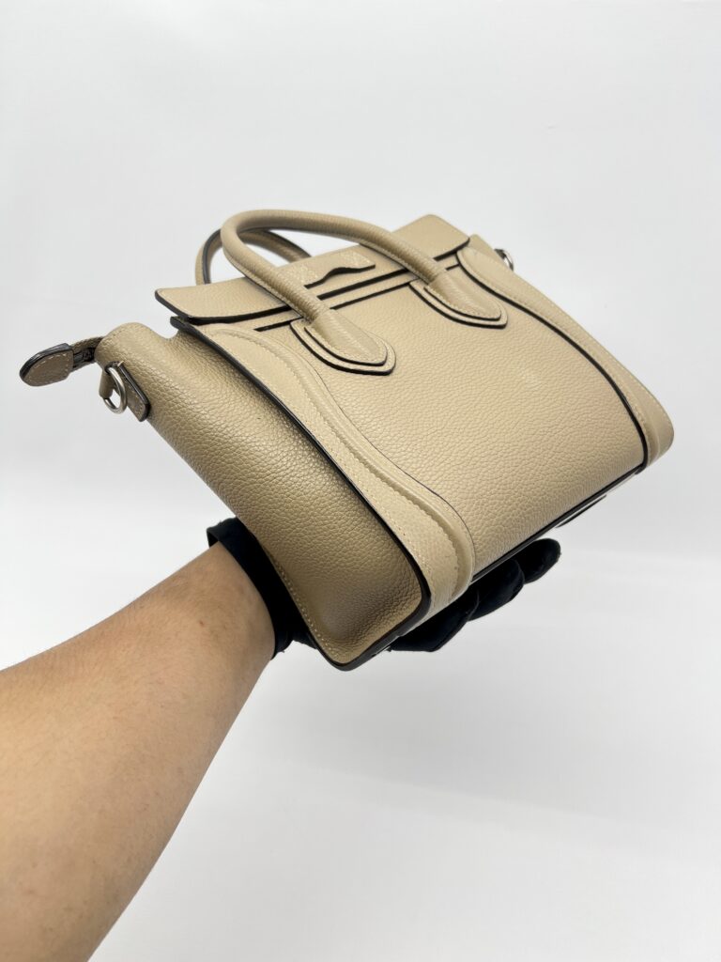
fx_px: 722
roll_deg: +0.5
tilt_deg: -27.5
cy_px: 481
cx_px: 360
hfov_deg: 53.1
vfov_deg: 67.3
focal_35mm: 26
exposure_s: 1/102
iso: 32
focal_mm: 5.7
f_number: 1.5
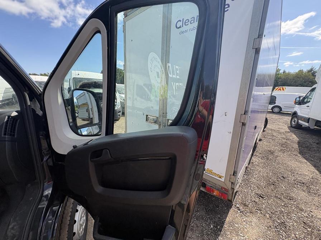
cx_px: 160
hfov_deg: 102.1
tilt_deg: -1.0
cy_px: 120
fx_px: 130
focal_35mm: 14
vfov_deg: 85.7
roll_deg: +2.0
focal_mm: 2.22
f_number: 2.2
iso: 50
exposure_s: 1/522
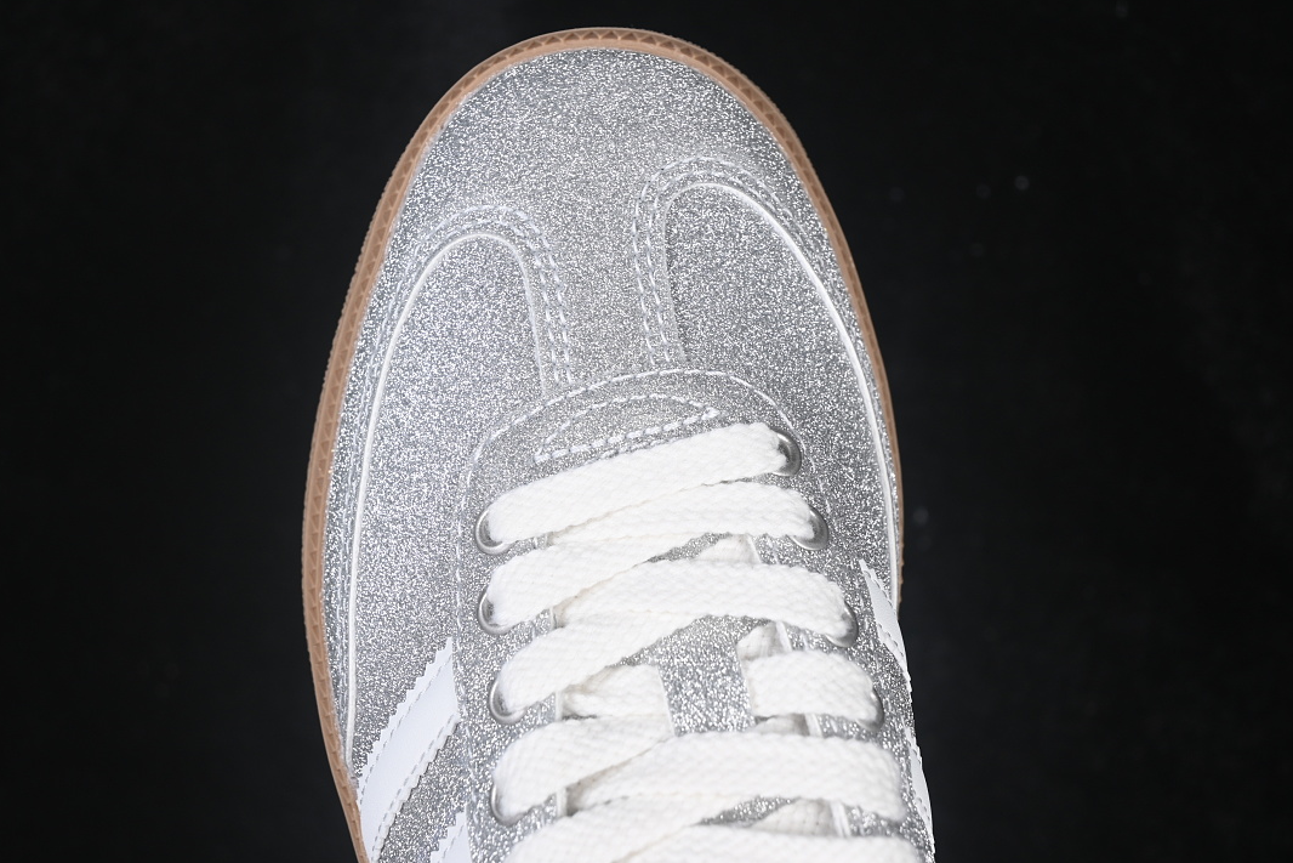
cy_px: 428
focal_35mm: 76
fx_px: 2730
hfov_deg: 26.6
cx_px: 646
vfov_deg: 18.0
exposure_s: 1/80
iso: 160
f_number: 7.1
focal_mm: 50
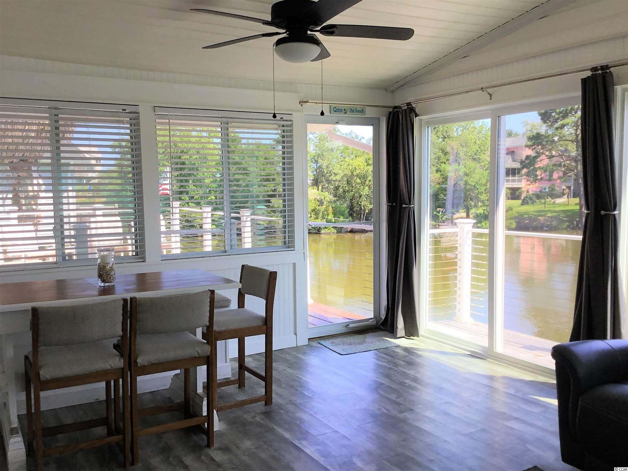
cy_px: 236
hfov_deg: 58.4
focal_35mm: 31
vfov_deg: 45.4
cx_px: 314
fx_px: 562
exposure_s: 1/330
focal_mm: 3.3
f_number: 2.4
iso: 25
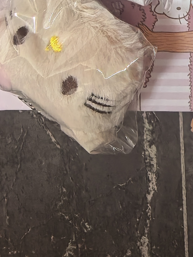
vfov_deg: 22.6
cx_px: 257
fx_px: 550
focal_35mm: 74
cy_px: -105
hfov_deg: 18.4
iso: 250
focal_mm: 1.95
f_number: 2.2
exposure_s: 1/50
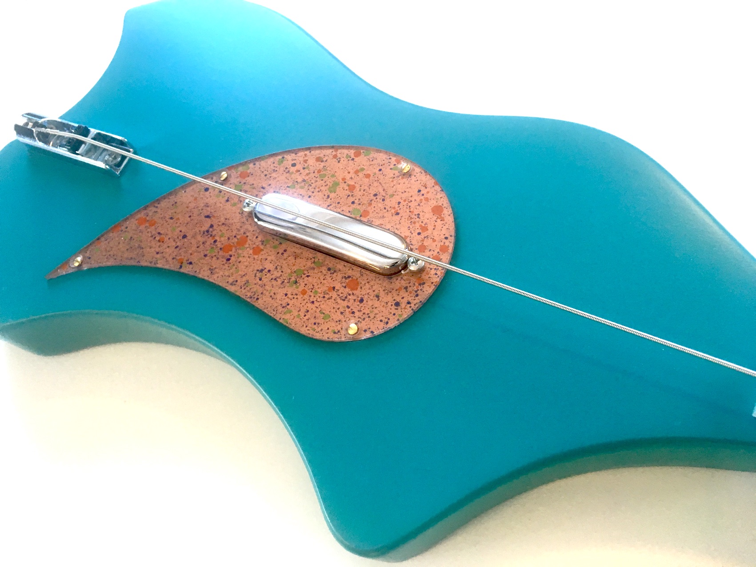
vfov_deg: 48.2
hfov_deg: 61.7
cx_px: 378
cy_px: 284
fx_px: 633
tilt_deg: -59.6
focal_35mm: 29
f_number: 2.2
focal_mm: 4.15
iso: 50
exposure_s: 1/33
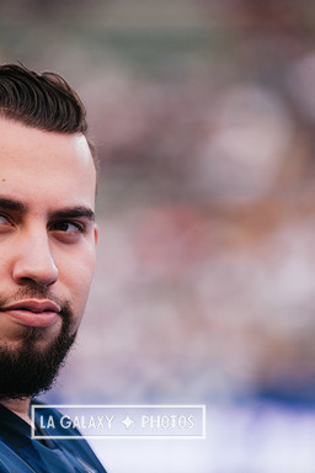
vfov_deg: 6.8
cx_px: 118
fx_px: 3963
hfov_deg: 4.6
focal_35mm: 302
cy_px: 236
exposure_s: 1/500
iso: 250
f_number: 2.8
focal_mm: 200
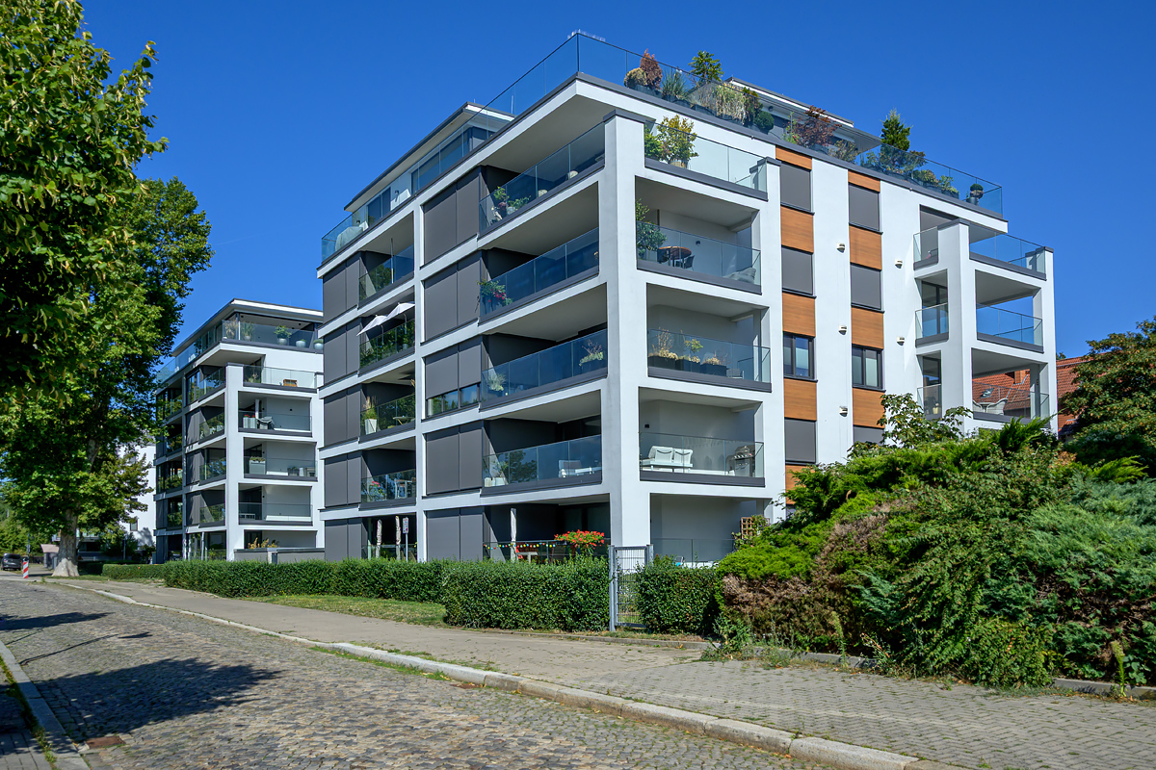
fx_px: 867
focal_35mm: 27
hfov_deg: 67.4
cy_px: 385
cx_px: 578
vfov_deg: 47.9
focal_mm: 18
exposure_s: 1/750
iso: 200
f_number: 8
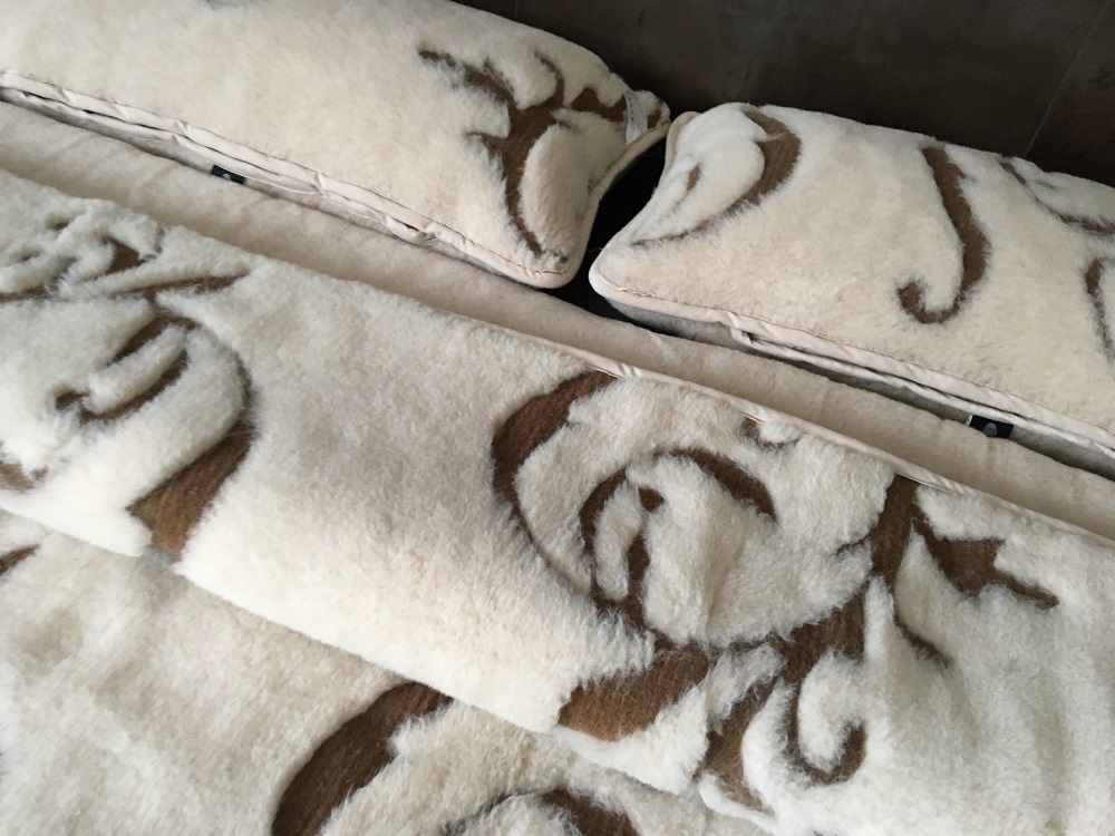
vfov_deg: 48.2
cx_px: 558
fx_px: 934
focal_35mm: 29
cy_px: 418
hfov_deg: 61.7
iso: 160
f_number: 2.2
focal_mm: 4.15
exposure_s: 1/33
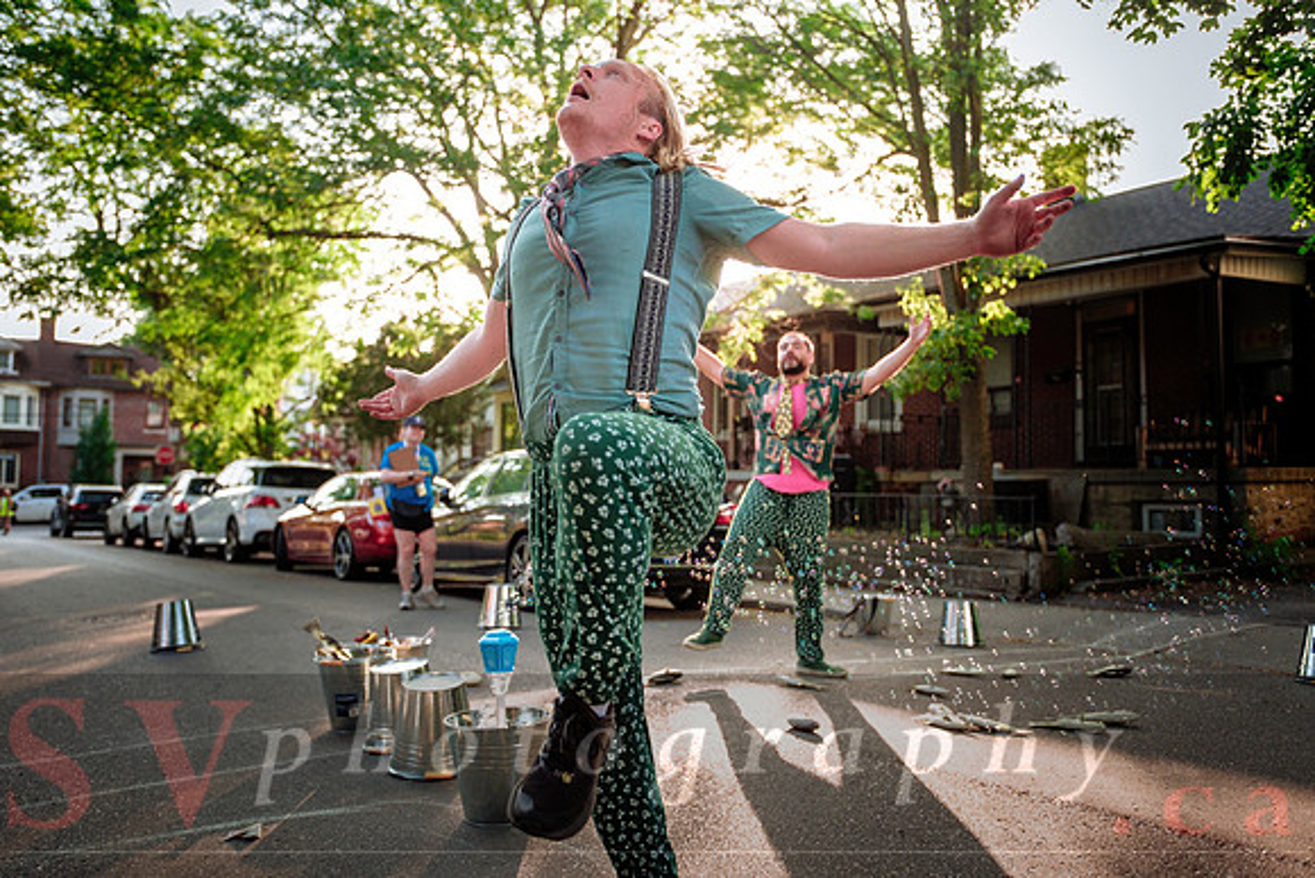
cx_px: 658
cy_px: 439
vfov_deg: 43.6
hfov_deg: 61.9
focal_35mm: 30
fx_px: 1096
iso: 500
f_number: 1.8
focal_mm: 19.7
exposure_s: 1/1000
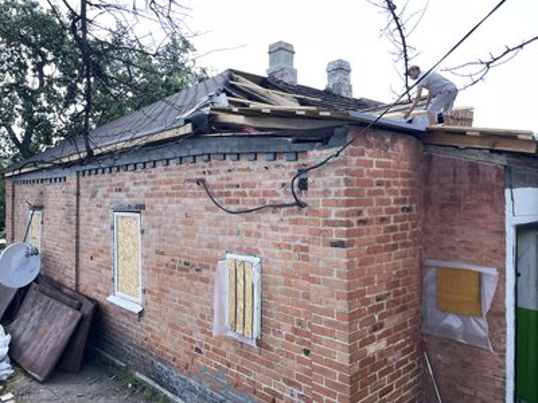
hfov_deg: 67.3
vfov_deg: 53.1
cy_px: 202
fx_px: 404
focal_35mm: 26
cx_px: 269
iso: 32
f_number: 1.6
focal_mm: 4.2
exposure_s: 1/824
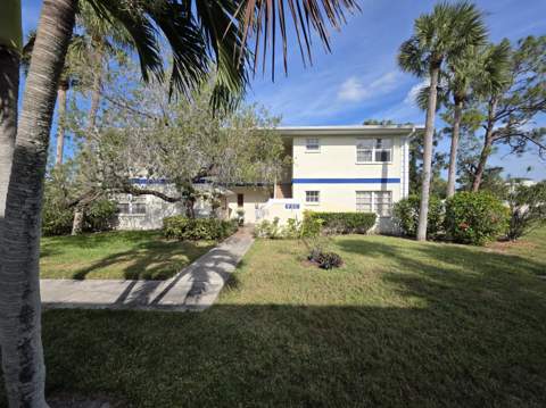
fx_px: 205
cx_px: 273
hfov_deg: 106.2
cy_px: 204
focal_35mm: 13
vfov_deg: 89.8
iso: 40
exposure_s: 1/2234
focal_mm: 2.2
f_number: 1.9
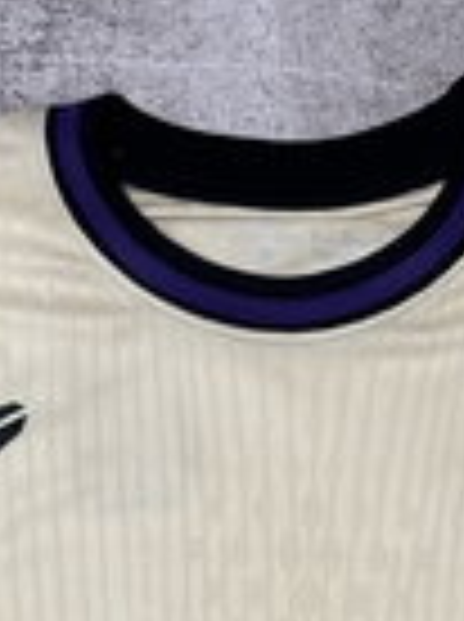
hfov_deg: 7.4
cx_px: 239
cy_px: 934
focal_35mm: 201
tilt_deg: -87.7
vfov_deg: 9.6
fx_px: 3603
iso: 100
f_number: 1.6
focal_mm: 5.96
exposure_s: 1/33
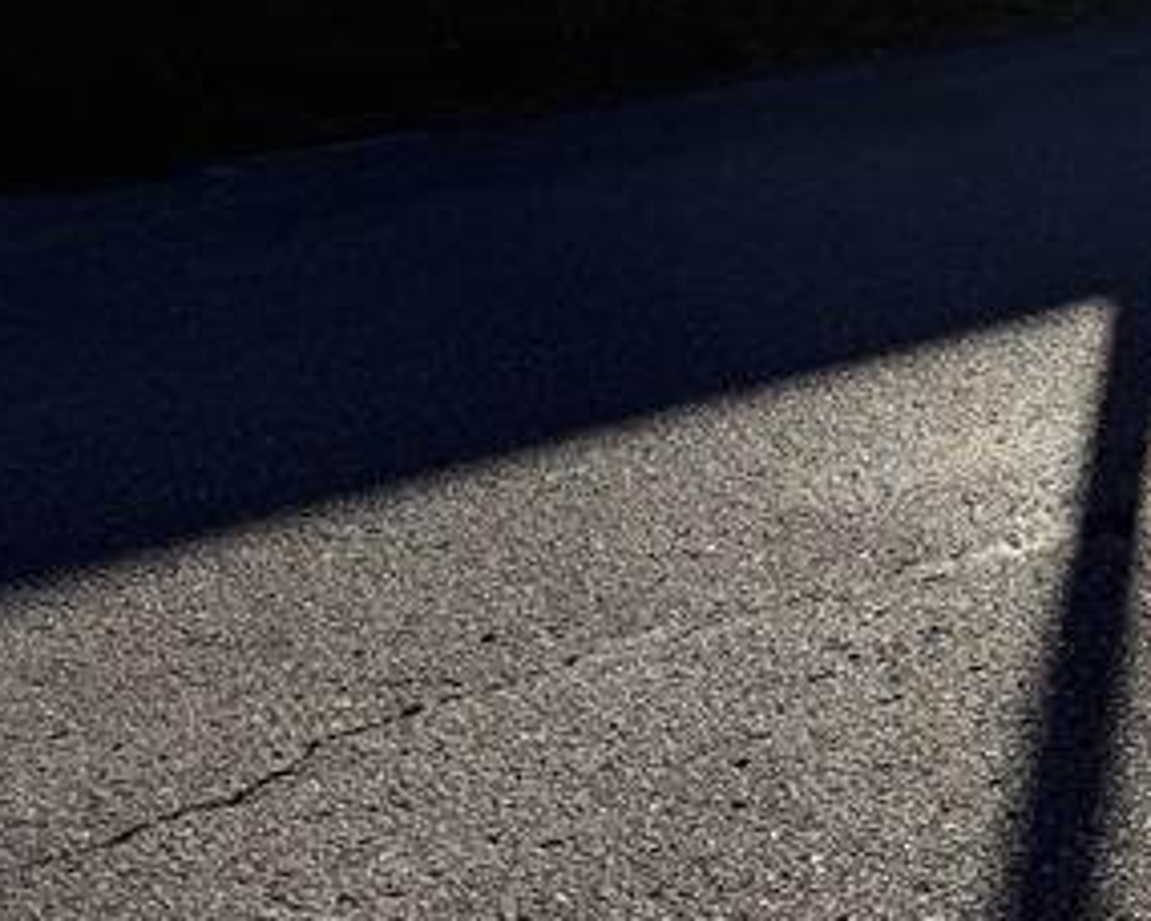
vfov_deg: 18.5
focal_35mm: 79
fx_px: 2691
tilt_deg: -7.2
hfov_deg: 22.1
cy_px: -145
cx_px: 1430
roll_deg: +0.0
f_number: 1.78
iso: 100
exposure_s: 1/9091
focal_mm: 6.76
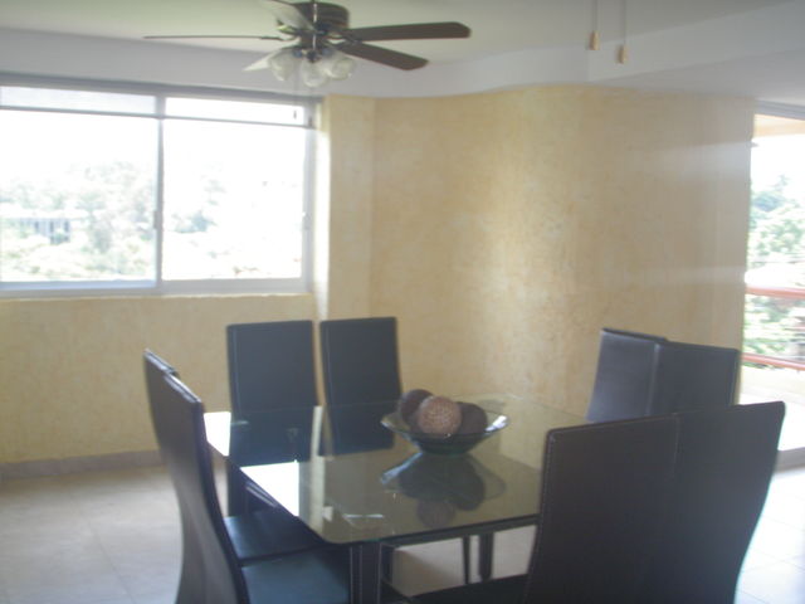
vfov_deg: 37.7
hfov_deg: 49.0
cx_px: 402
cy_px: 302
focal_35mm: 38
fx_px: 884
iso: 100
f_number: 3.5
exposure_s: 1/30
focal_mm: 6.7
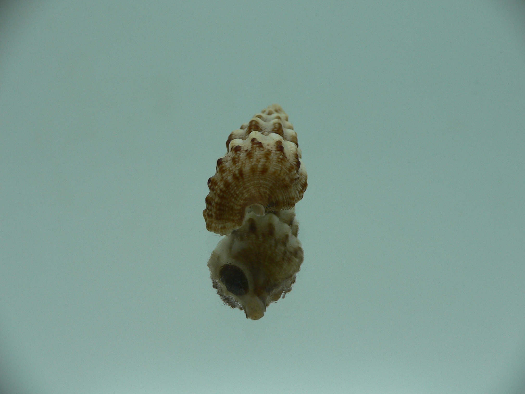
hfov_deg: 52.6
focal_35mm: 35
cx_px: 262
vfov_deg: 40.7
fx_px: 531
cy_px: 197
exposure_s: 1/80
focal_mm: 4.6
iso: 80
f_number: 2.8
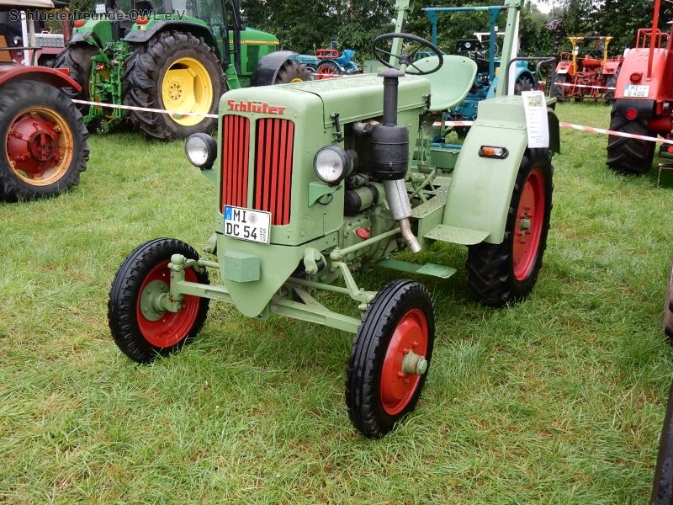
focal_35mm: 36
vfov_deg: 39.7
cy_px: 252
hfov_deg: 51.4
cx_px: 336
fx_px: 700
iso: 125
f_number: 4
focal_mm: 6.4
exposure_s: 1/200
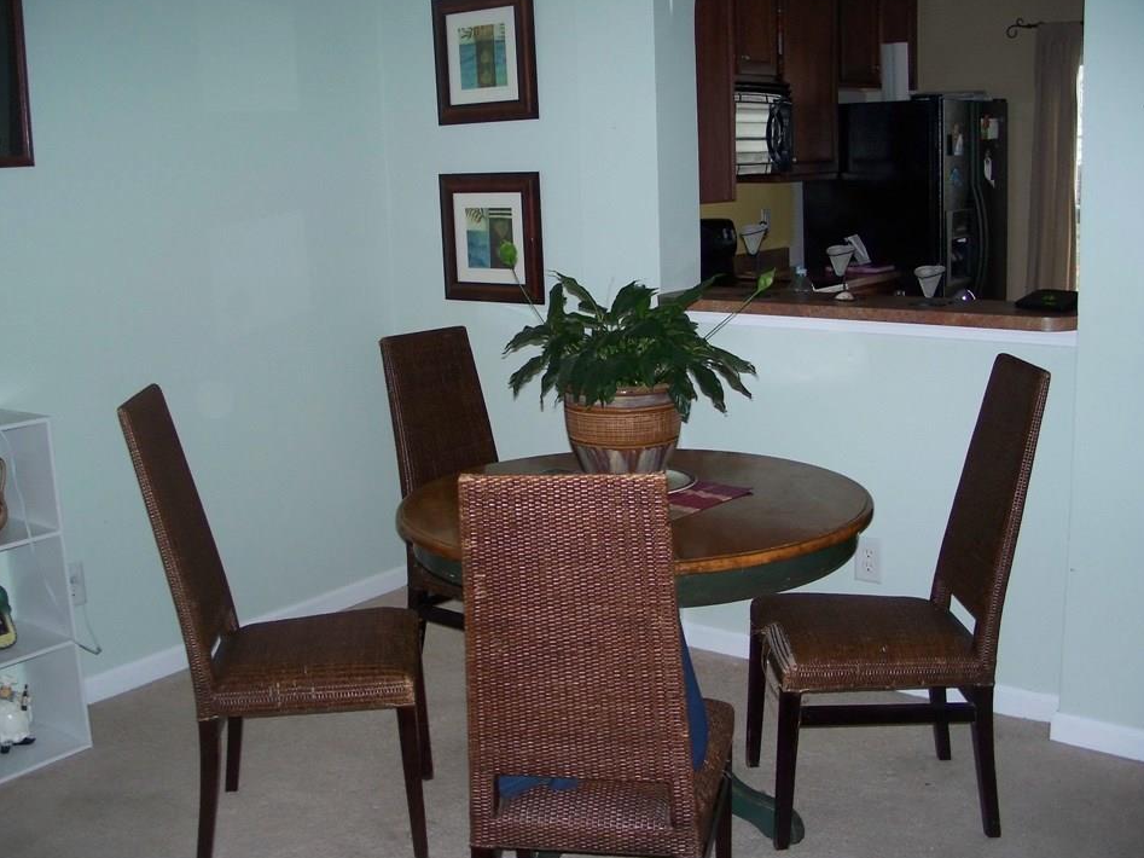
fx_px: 1322
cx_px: 539
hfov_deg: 46.8
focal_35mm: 40
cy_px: 431
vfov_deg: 36.0
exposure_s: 1/60
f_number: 2.8
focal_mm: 7.8
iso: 200
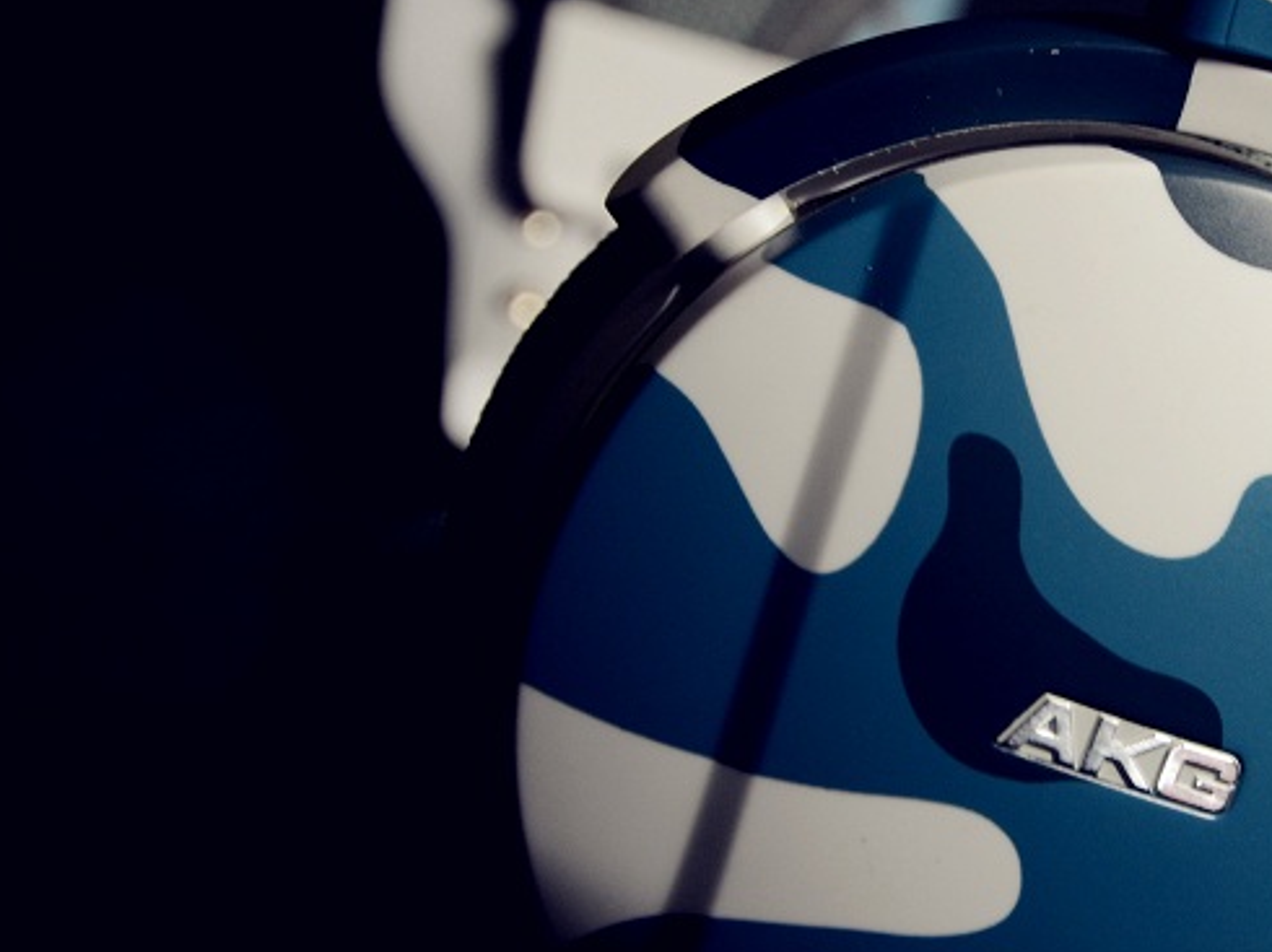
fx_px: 7713
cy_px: 449
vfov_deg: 7.1
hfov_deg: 9.4
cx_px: 1160
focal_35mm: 210
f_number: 5.6
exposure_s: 1/5
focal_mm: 58
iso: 400
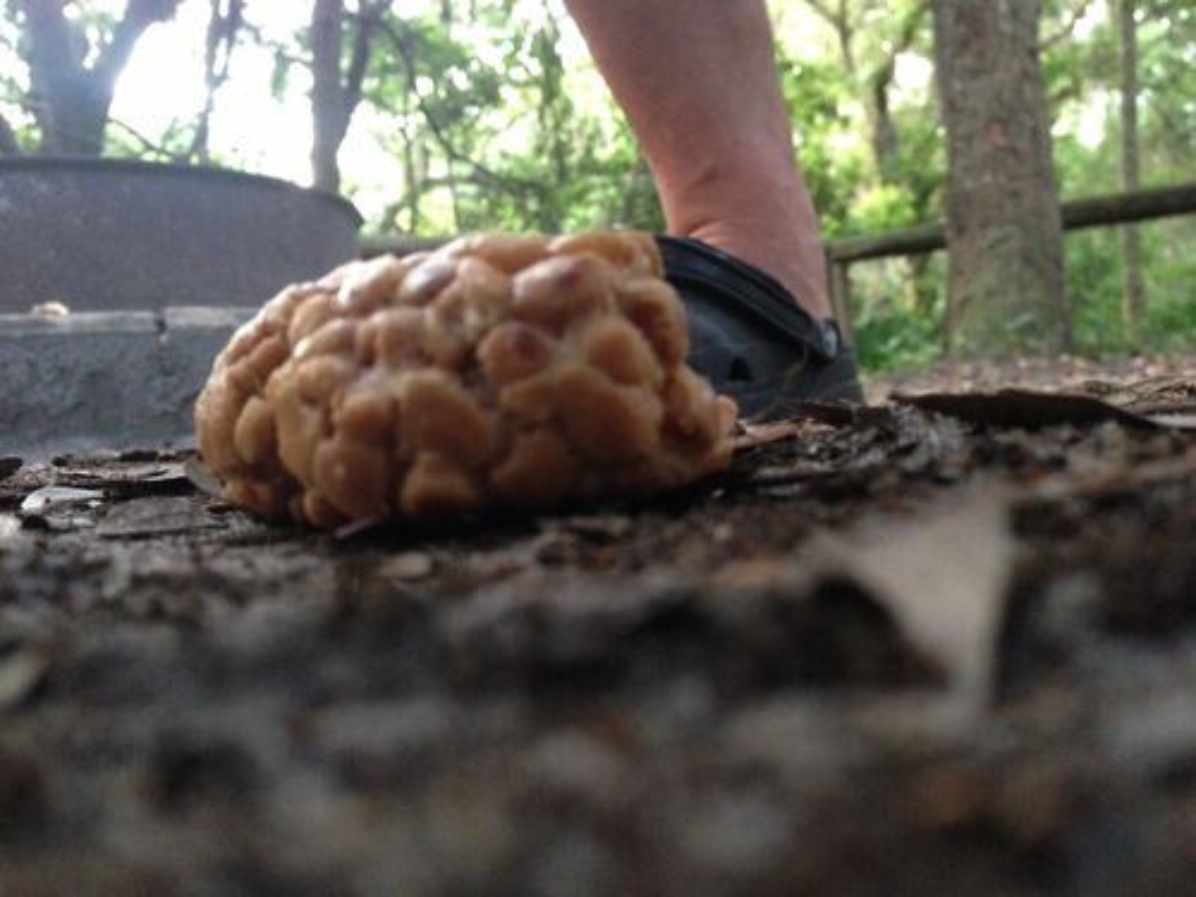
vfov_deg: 42.9
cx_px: 598
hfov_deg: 55.4
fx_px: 1140
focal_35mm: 33
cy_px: 448
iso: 400
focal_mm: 4.13
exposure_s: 1/20
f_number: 2.4
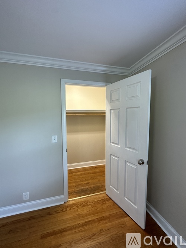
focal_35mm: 14
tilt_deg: -4.5
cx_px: 93
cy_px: 124
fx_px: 100
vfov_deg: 102.1
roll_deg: -0.1
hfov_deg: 85.7
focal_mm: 2.22
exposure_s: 1/120
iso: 160
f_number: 2.2
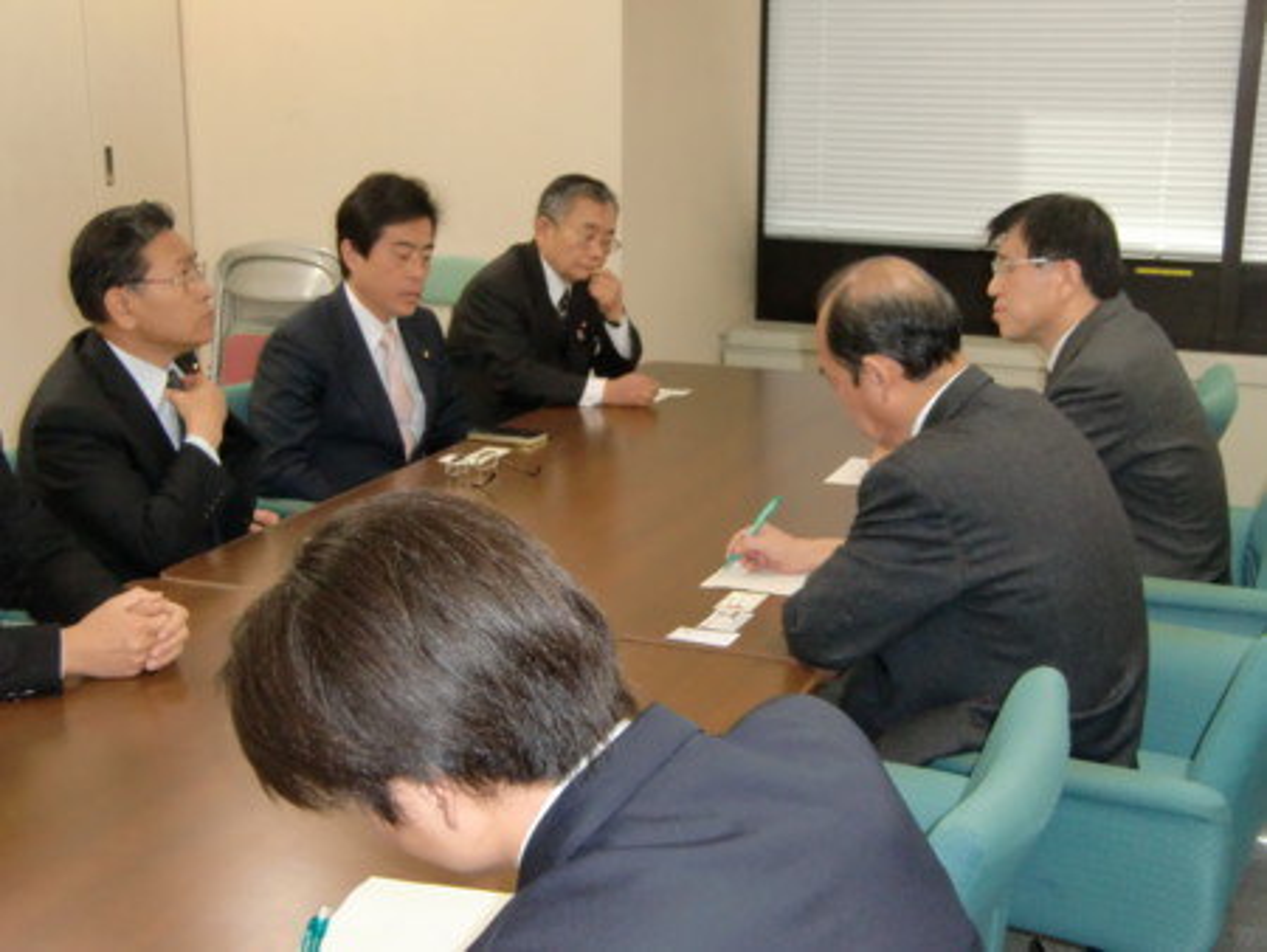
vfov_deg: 30.9
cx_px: 634
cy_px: 476
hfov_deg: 40.4
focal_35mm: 47
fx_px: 1721
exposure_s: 1/60
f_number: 4
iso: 400
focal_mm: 8.4
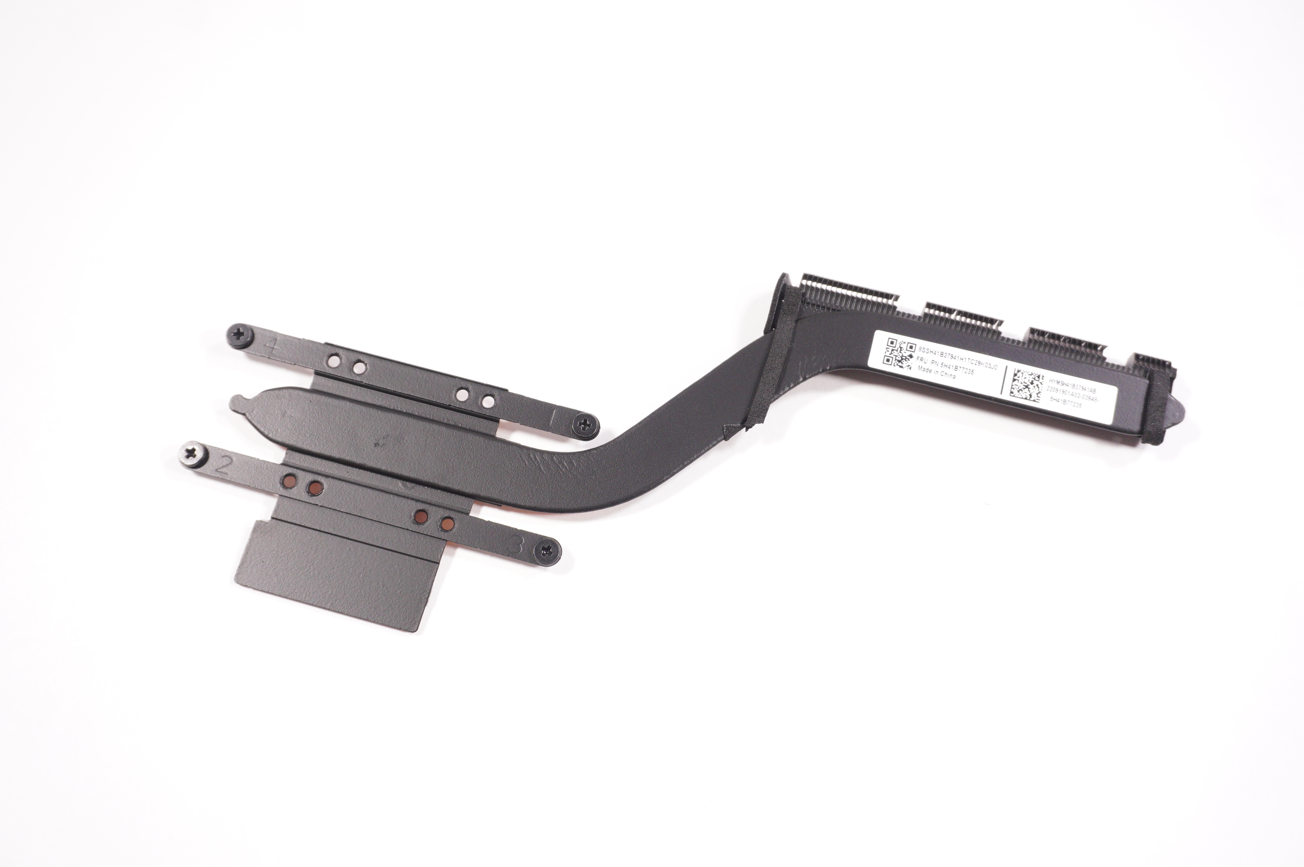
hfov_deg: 51.3
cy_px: 434
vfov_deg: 35.4
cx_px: 652
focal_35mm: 38
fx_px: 1357
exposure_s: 1/160
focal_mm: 25
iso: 1000
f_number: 5.6
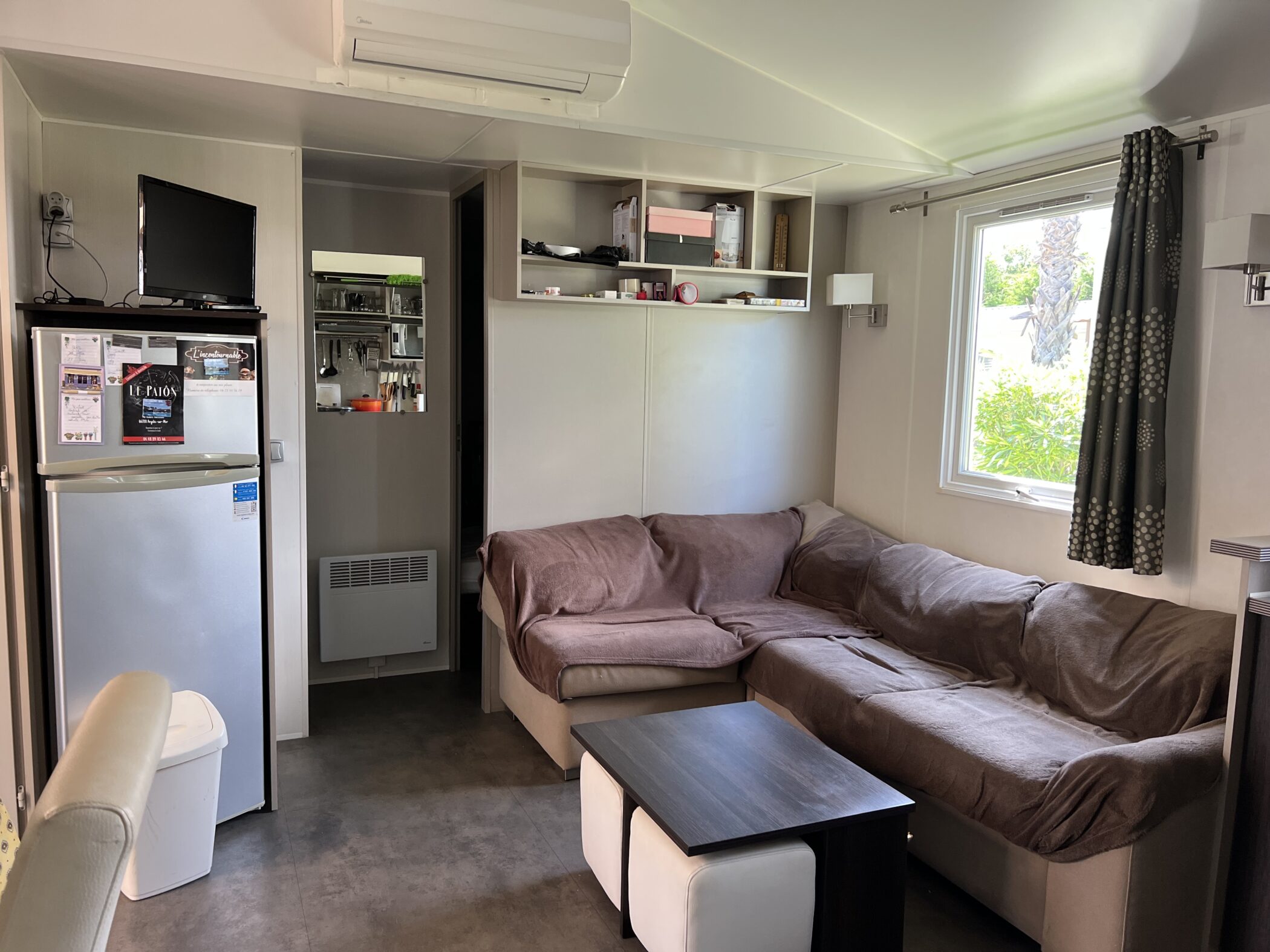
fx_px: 954
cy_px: 476
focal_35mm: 26
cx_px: 635
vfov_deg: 53.1
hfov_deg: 67.3
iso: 125
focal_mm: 5.7
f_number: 1.5
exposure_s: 1/121
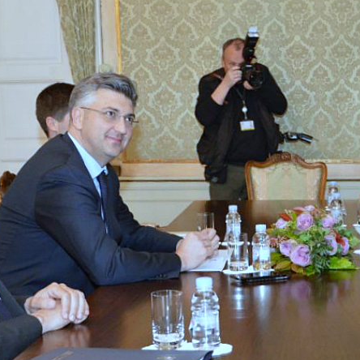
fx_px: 729
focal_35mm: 62
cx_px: 308
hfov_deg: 27.0
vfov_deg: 27.6
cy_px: 226
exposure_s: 1/60
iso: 1600
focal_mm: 18
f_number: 3.5
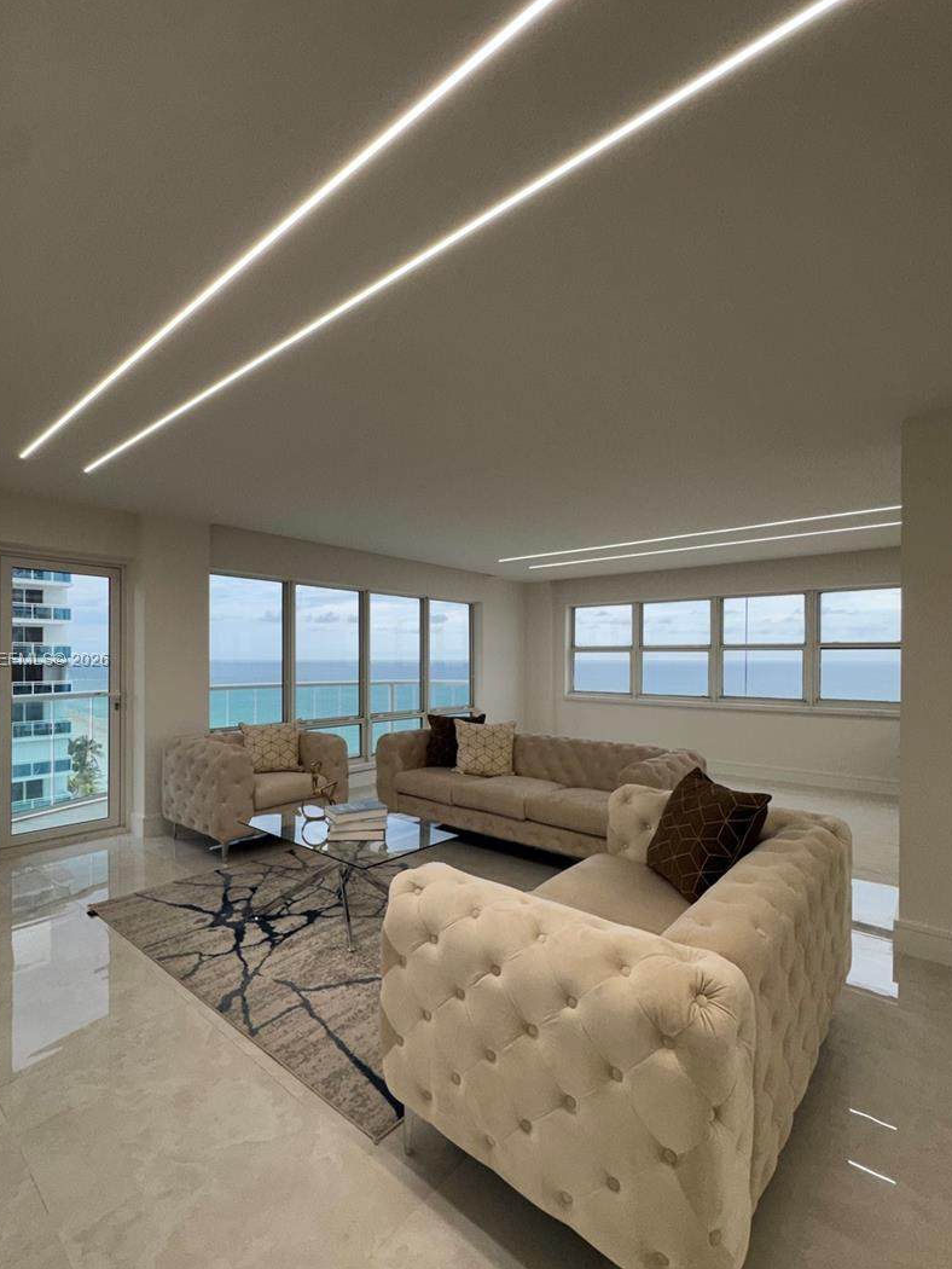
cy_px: 661
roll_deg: -0.1
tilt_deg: +0.0
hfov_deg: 77.9
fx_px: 586
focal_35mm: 16
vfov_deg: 94.4
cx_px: 429
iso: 80
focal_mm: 2.22
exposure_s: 1/120
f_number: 2.2
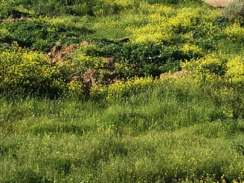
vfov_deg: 11.2
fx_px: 930
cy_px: 95
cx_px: 134
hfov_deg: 14.9
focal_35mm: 132
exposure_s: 1/1464
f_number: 2.2
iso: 32
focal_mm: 4.15
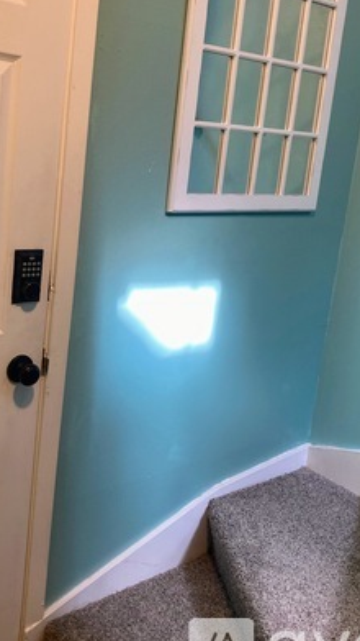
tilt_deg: -10.7
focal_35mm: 39
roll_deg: -6.1
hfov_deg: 30.4
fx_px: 662
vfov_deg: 51.4
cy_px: 274
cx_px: 146
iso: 80
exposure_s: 1/60
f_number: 1.8
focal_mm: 3.99
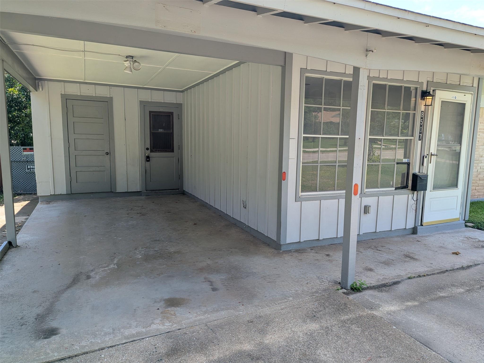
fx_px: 336
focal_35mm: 24
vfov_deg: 56.8
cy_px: 182
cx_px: 242
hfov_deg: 71.6
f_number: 1.85
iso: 57
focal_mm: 6.81
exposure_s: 1/566
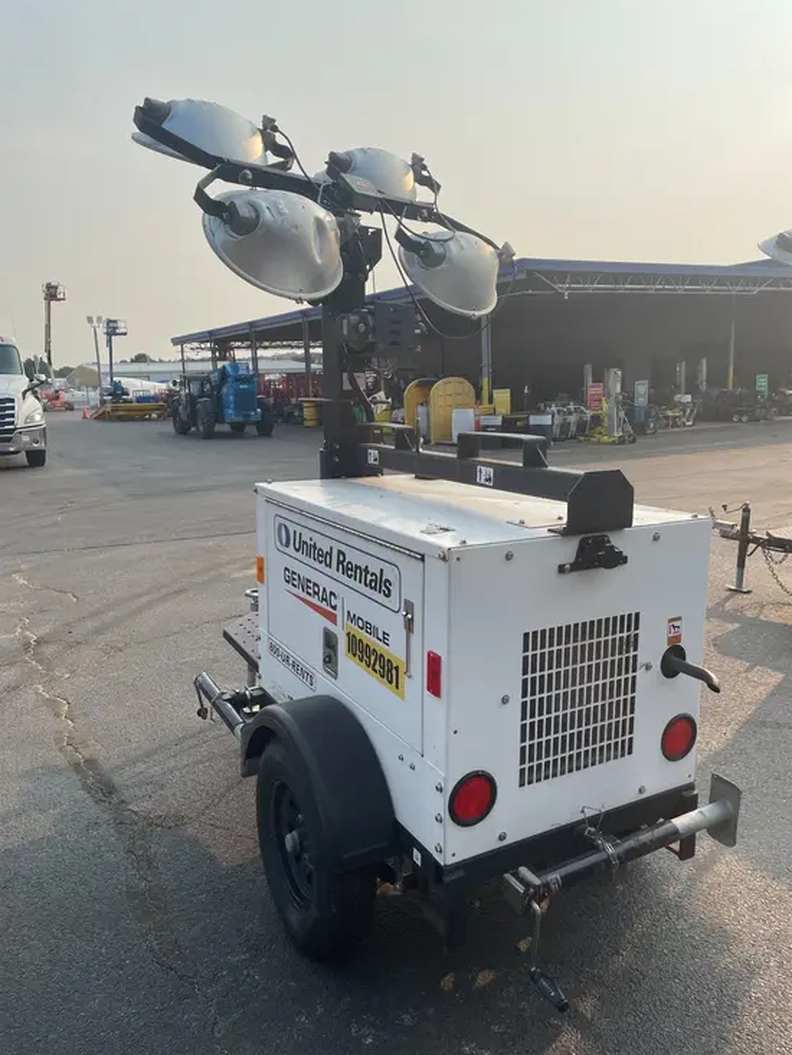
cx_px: 396
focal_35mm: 26
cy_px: 528
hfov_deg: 53.1
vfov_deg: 67.3
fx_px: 793
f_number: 1.6
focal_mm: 4.2
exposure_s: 1/2257
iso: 32
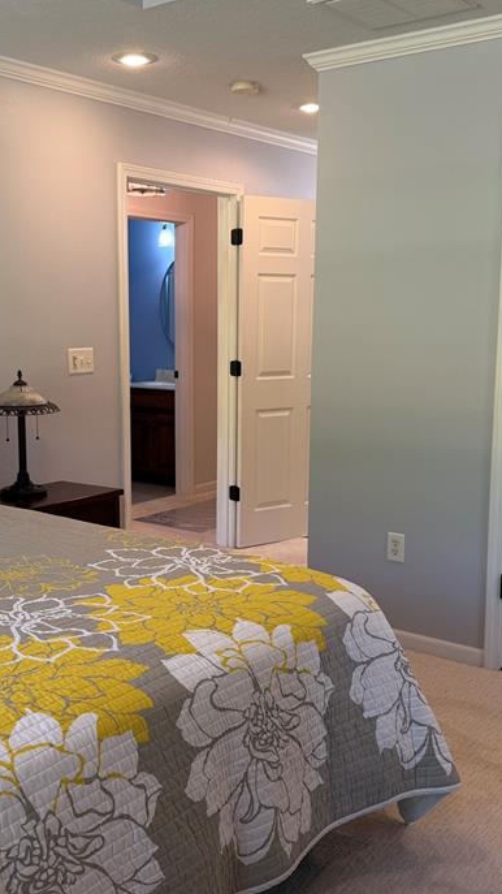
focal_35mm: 39
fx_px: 924
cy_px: 449
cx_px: 176
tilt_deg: -8.8
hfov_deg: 30.2
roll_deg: +0.3
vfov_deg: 51.6
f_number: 1.78
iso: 100
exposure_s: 1/120
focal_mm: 6.76
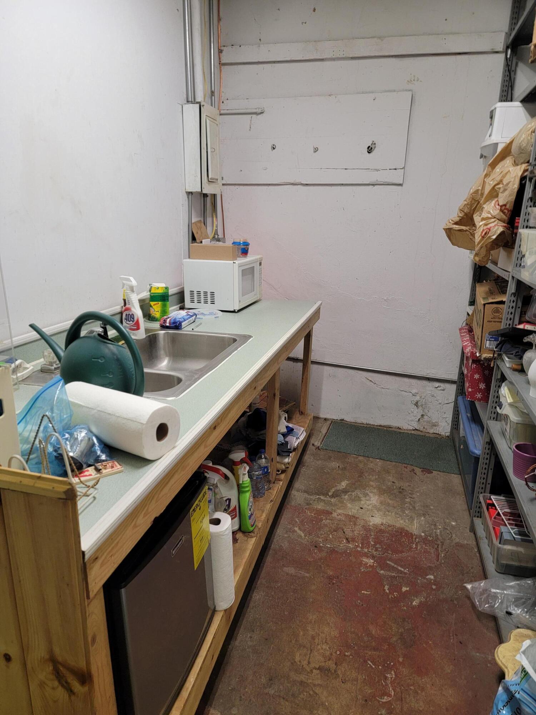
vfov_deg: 71.6
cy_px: 358
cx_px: 268
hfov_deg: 56.8
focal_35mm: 24
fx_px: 495
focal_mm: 6.7
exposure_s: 1/40
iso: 200
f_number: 1.8
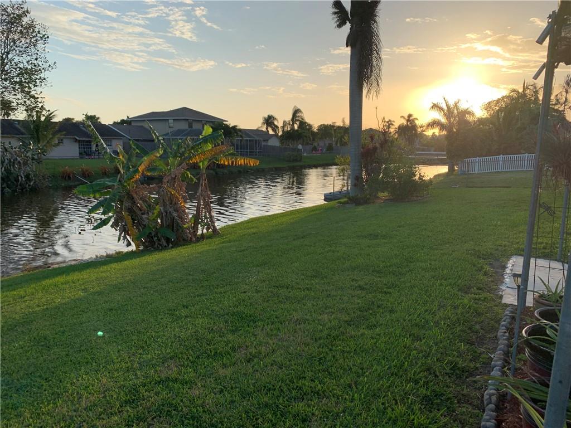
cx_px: 286
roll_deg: +0.1
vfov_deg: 53.1
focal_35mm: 26
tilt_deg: -7.5
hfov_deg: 67.3
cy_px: 214
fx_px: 429
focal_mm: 4.25
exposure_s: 1/1427
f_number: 1.8
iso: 25
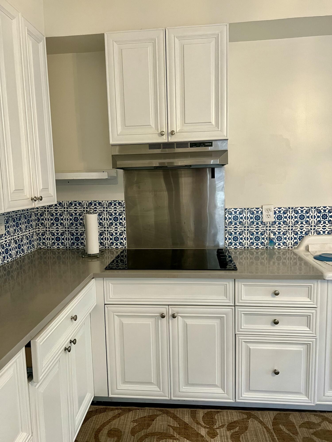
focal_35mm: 26
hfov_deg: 53.1
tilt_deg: -7.8
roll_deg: +2.2
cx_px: 166
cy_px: 221
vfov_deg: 67.3
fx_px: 332
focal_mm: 5.7
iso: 400
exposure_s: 1/60
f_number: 1.5
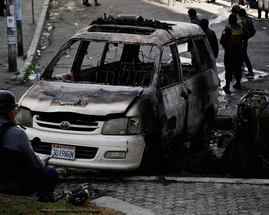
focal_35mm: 113
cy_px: 107
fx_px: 900
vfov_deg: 13.6
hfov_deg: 17.0
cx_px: 132
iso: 1000
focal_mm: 100
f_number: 5.6
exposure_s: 1/800
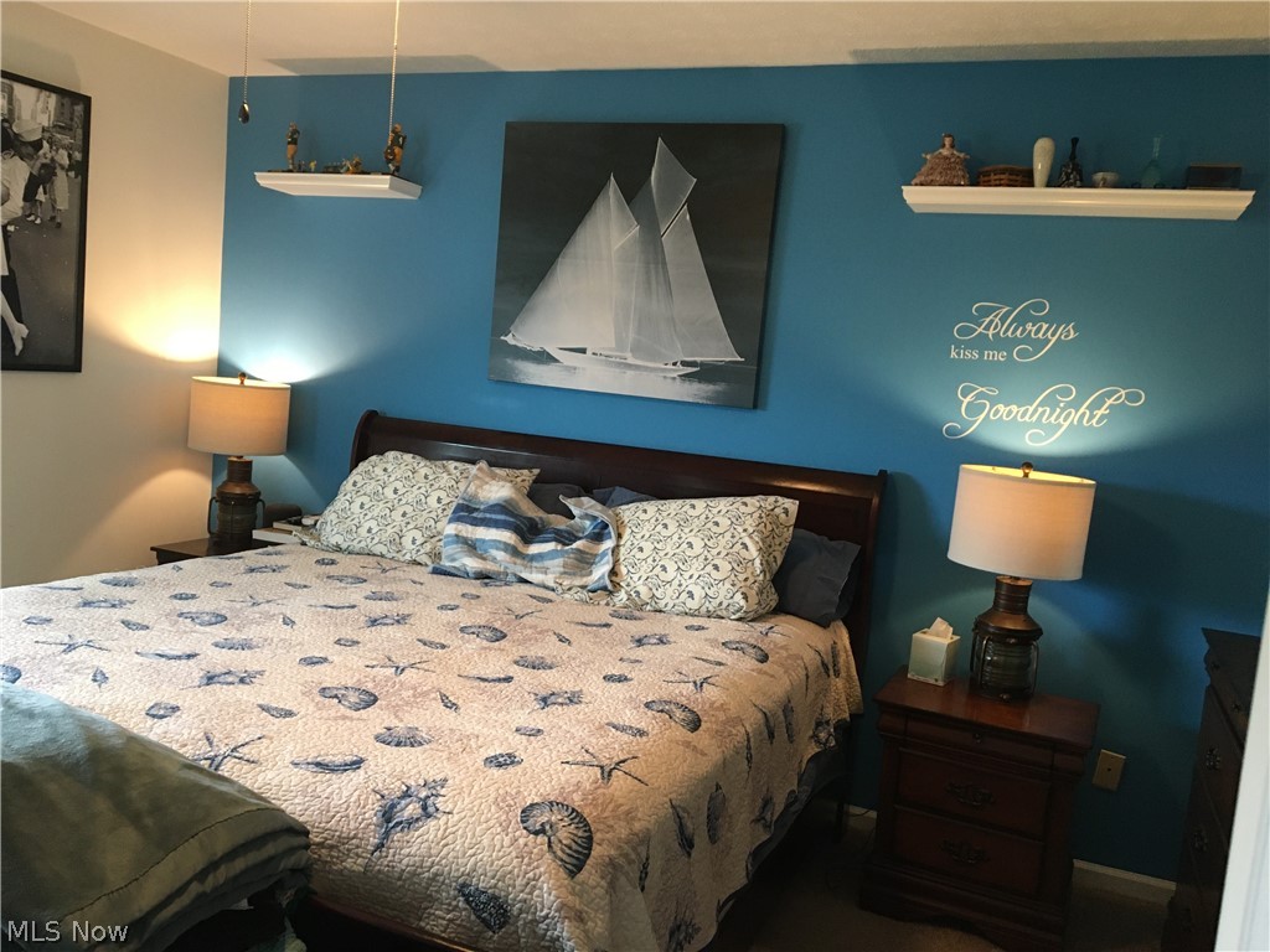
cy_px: 476
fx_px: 1064
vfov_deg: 48.2
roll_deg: -4.4
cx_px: 635
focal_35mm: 29
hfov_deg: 61.7
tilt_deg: -5.2
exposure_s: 1/30
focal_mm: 4.15
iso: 125
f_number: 2.2
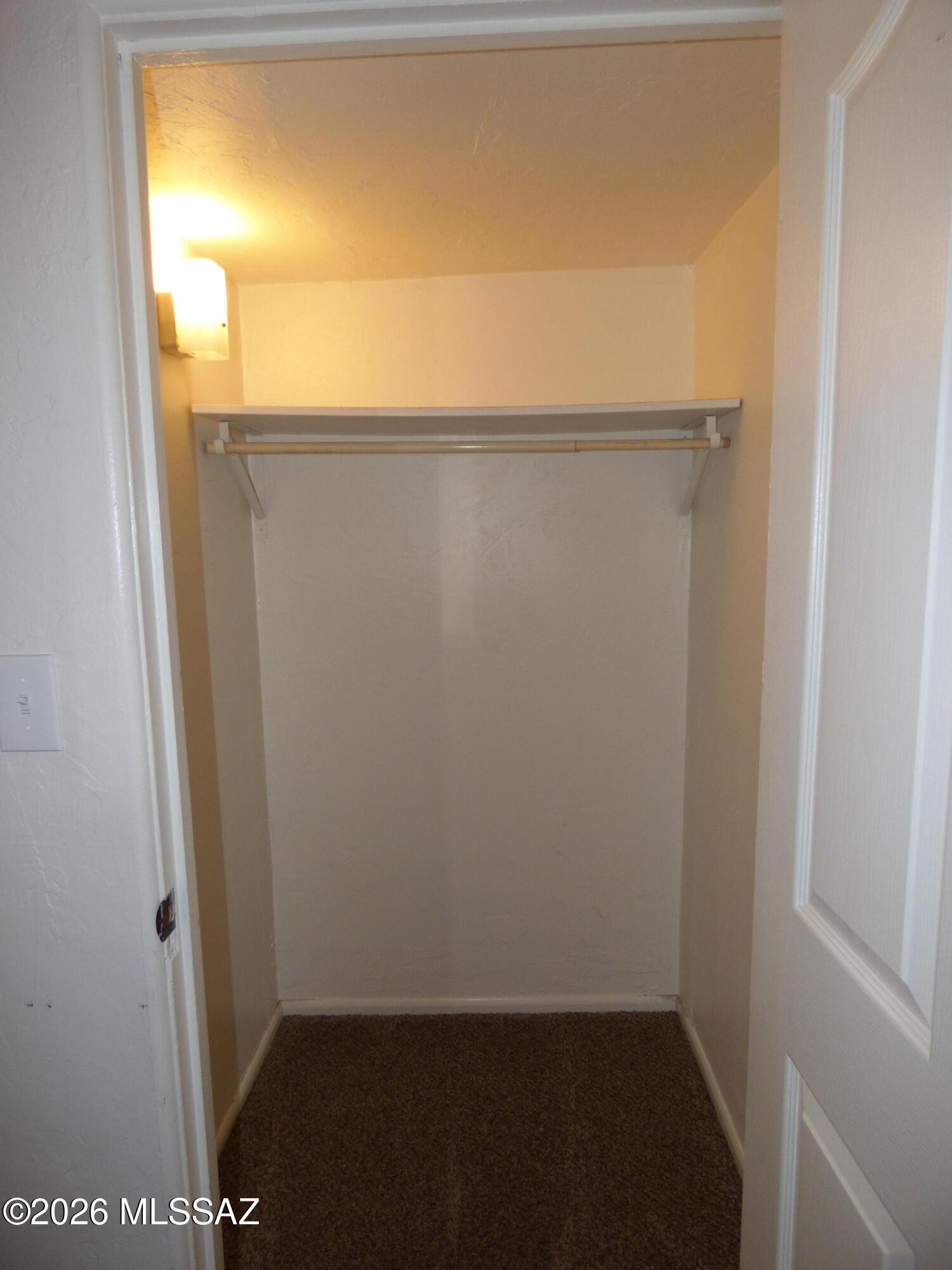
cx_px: 476
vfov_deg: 81.7
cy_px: 635
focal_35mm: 20
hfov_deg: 66.0
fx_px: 733
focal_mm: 3.58
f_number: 2.8
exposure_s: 1/60
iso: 125
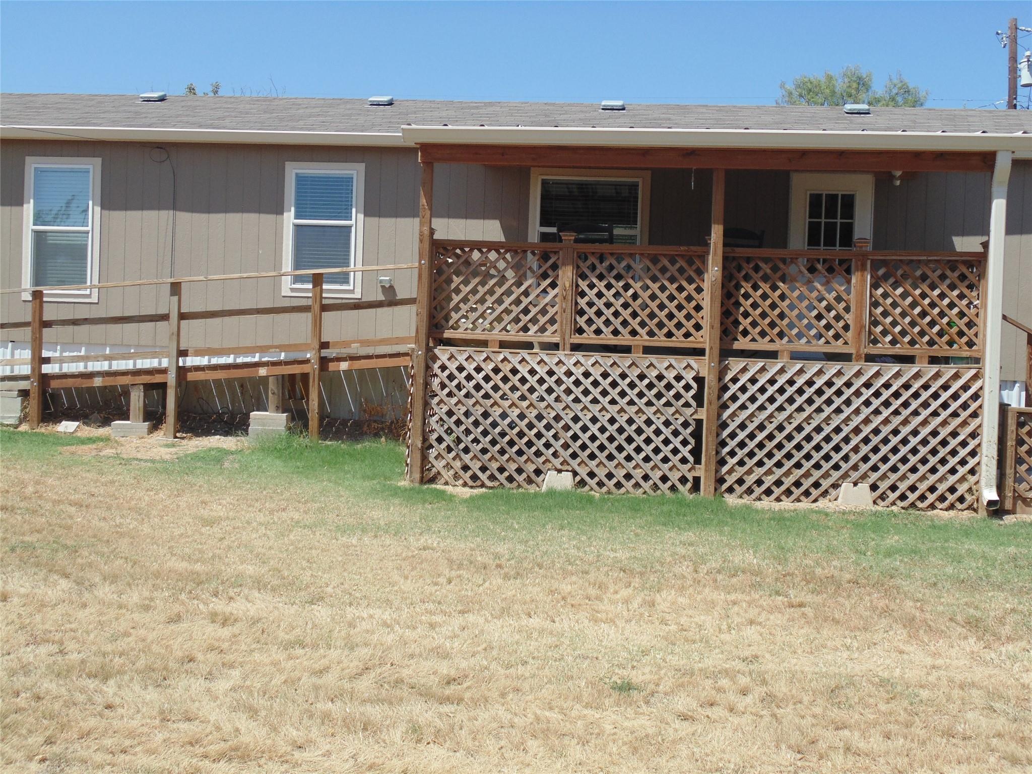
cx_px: 516
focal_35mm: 41
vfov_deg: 35.1
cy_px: 387
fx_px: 1222
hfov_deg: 45.8
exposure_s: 1/800
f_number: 3.6
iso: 80
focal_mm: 7.4
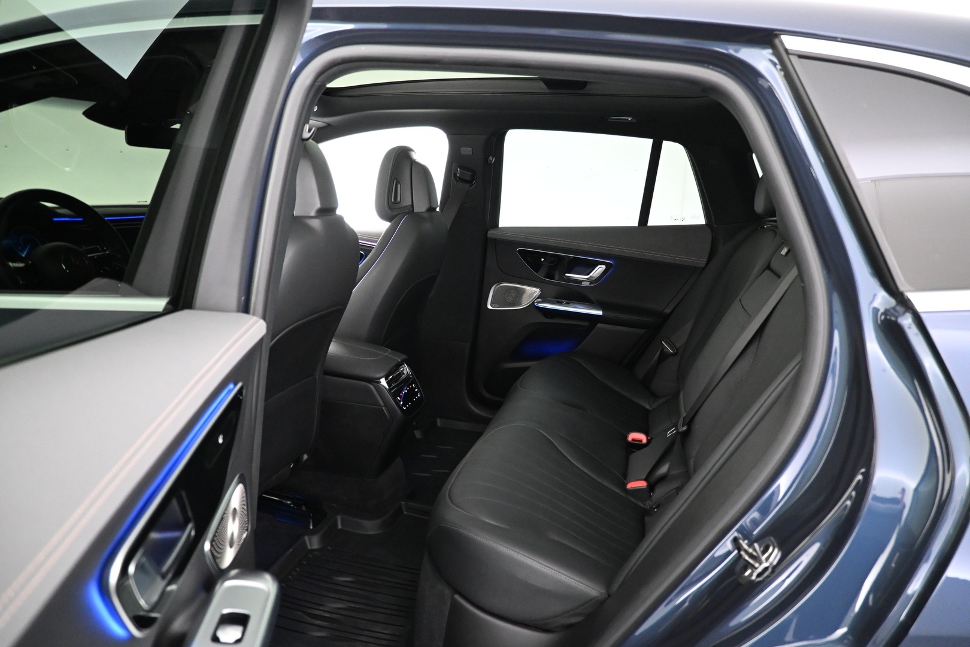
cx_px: 485
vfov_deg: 53.1
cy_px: 324
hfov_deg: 73.7
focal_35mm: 24
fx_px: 647
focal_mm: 16
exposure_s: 1/20
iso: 4000
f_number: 3.5
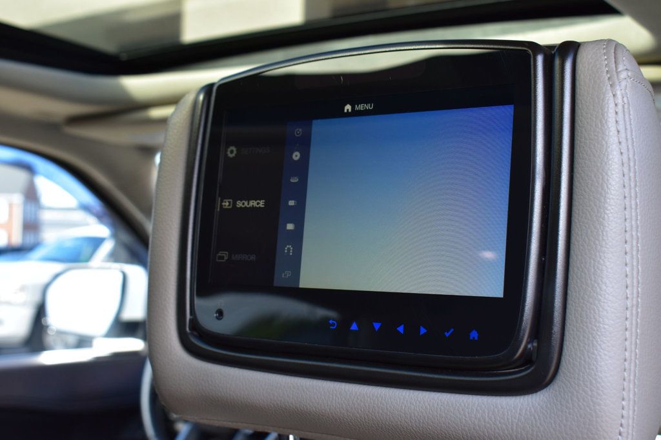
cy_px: 220
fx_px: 936
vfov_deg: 26.5
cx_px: 330
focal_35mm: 51
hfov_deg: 38.9
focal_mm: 34
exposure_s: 1/50
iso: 400
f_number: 8
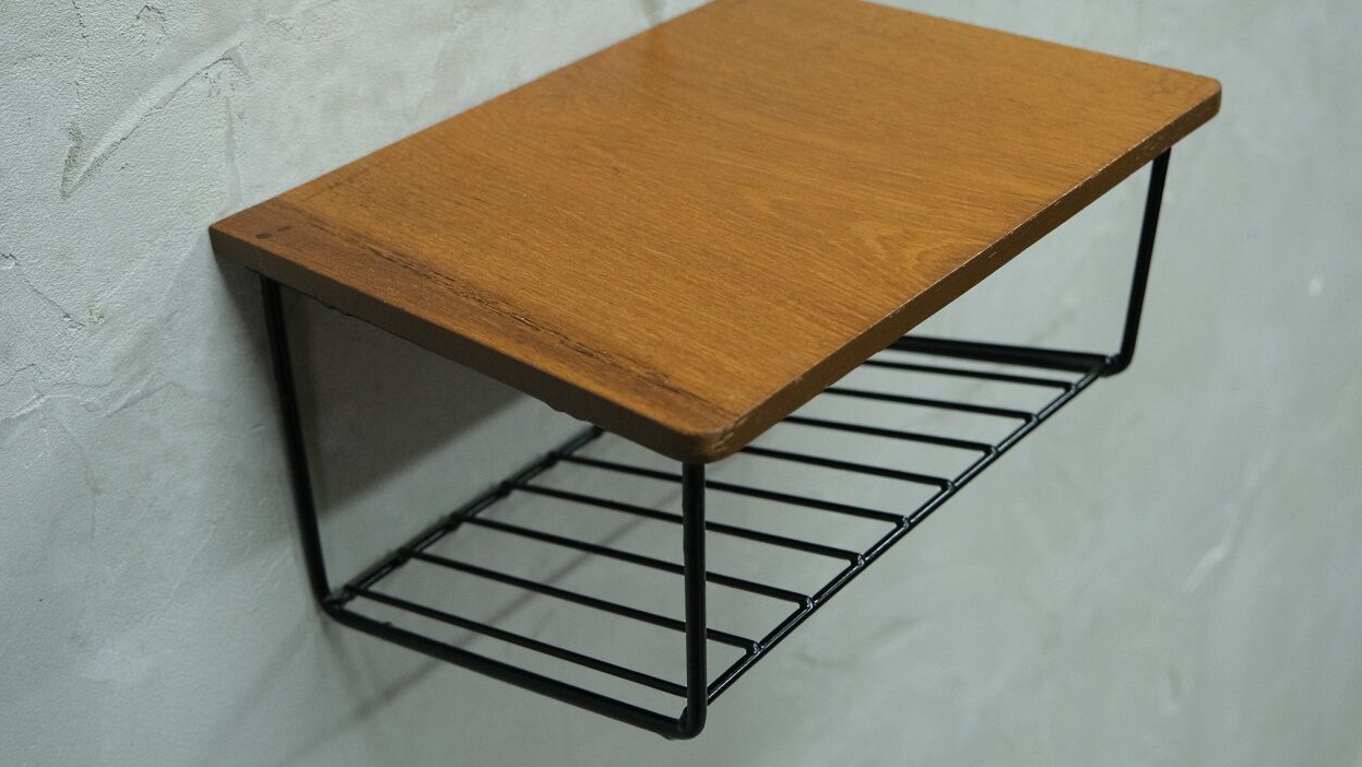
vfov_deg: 25.4
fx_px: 1698
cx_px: 676
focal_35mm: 47
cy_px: 357
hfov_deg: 43.7
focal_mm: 29.2
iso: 2500
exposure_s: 1/42
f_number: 4
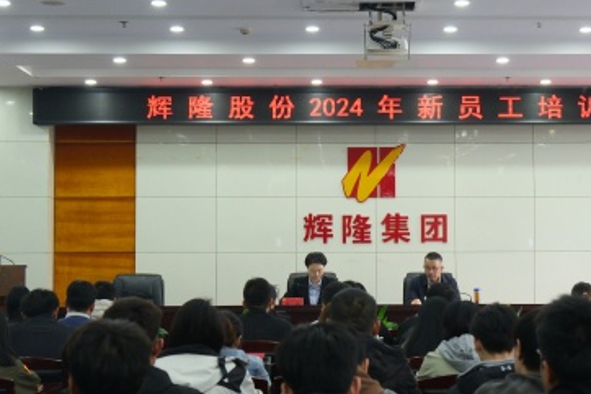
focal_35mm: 81
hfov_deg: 24.9
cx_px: 394
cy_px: 194
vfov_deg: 16.8
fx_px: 1329
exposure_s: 1/40
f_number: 4.2
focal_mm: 26.6
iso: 1600
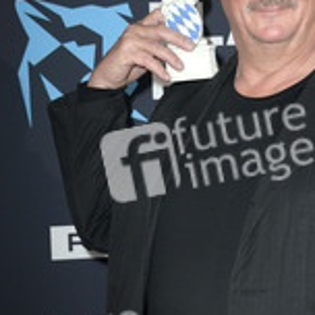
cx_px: 267
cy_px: 257
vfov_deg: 16.1
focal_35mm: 107
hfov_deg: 16.1
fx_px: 1102
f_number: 5
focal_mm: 48
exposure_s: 1/250
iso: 2000
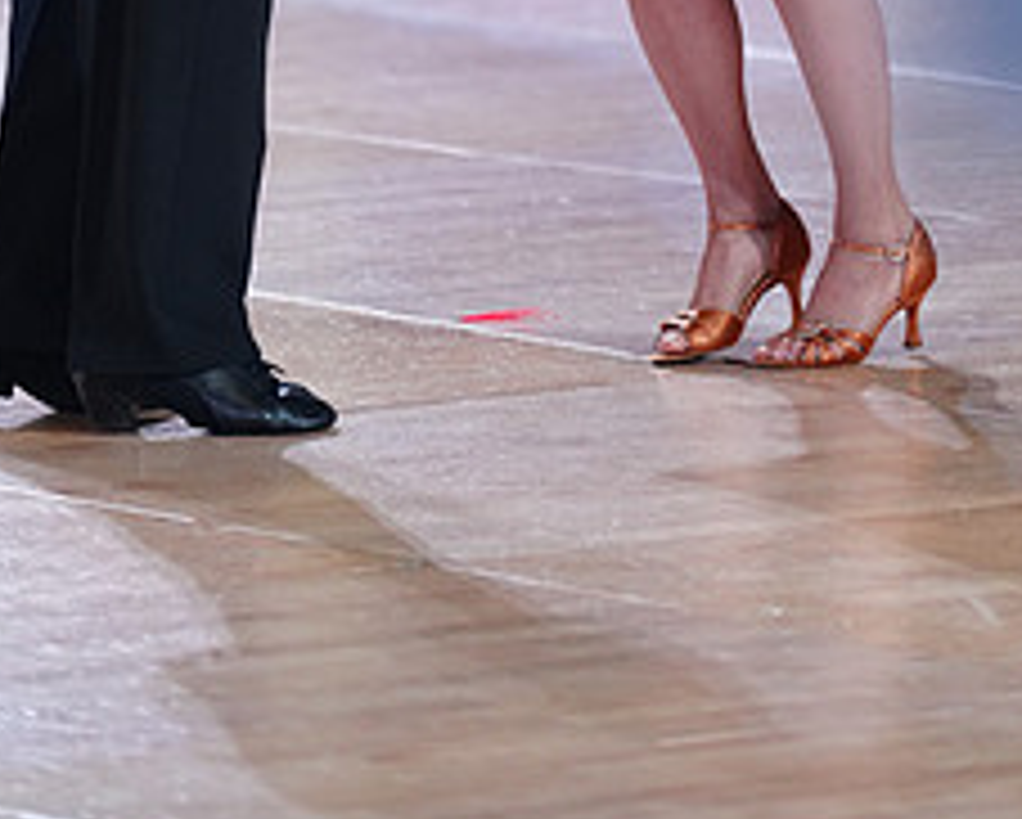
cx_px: 619
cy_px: -436
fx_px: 11837
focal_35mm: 391
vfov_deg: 3.9
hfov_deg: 4.9
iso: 2000
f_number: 2.8
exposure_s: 1/400
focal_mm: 163
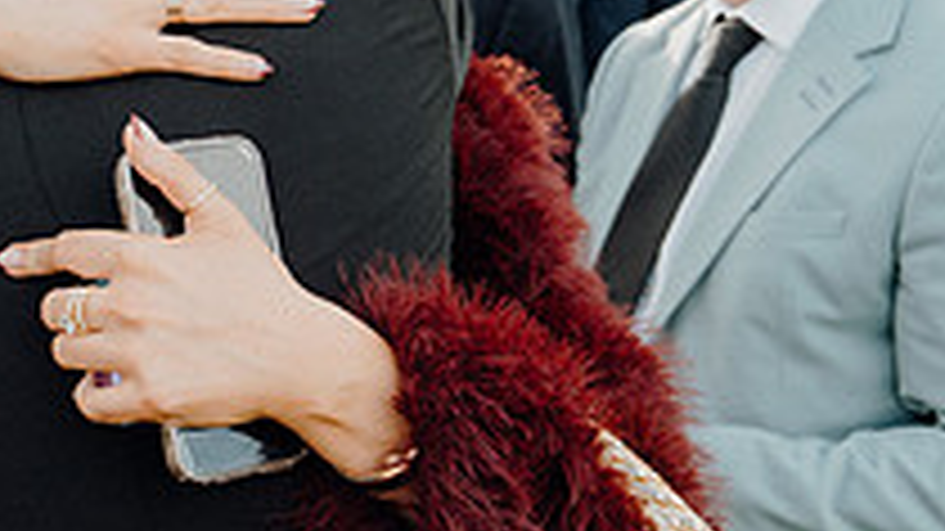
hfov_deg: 25.3
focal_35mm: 81
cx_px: 58
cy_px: 182
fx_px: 2029
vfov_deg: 14.9
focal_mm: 28
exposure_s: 1/400
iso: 200
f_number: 3.5
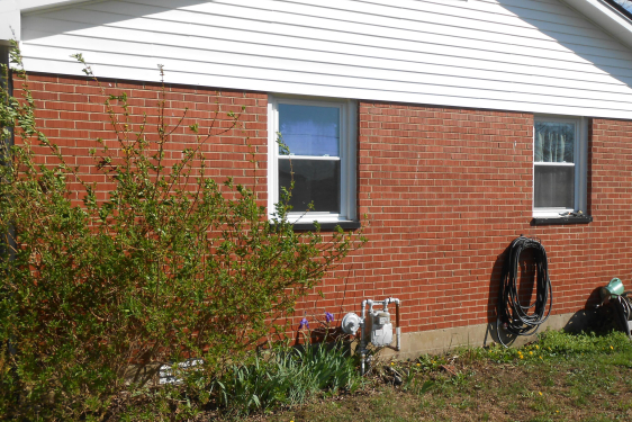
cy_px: 225
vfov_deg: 35.9
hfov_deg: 51.7
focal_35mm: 37
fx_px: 650
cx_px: 366
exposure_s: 1/800
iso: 80
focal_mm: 5.3
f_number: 3.8
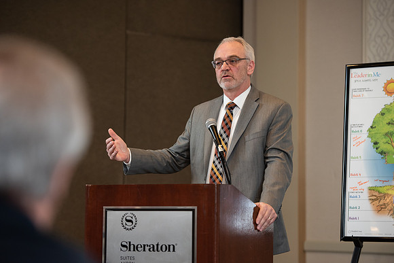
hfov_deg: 17.1
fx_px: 1314
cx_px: 197
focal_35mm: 120
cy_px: 132
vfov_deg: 11.4
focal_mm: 120
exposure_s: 1/200
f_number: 3.5
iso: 1250
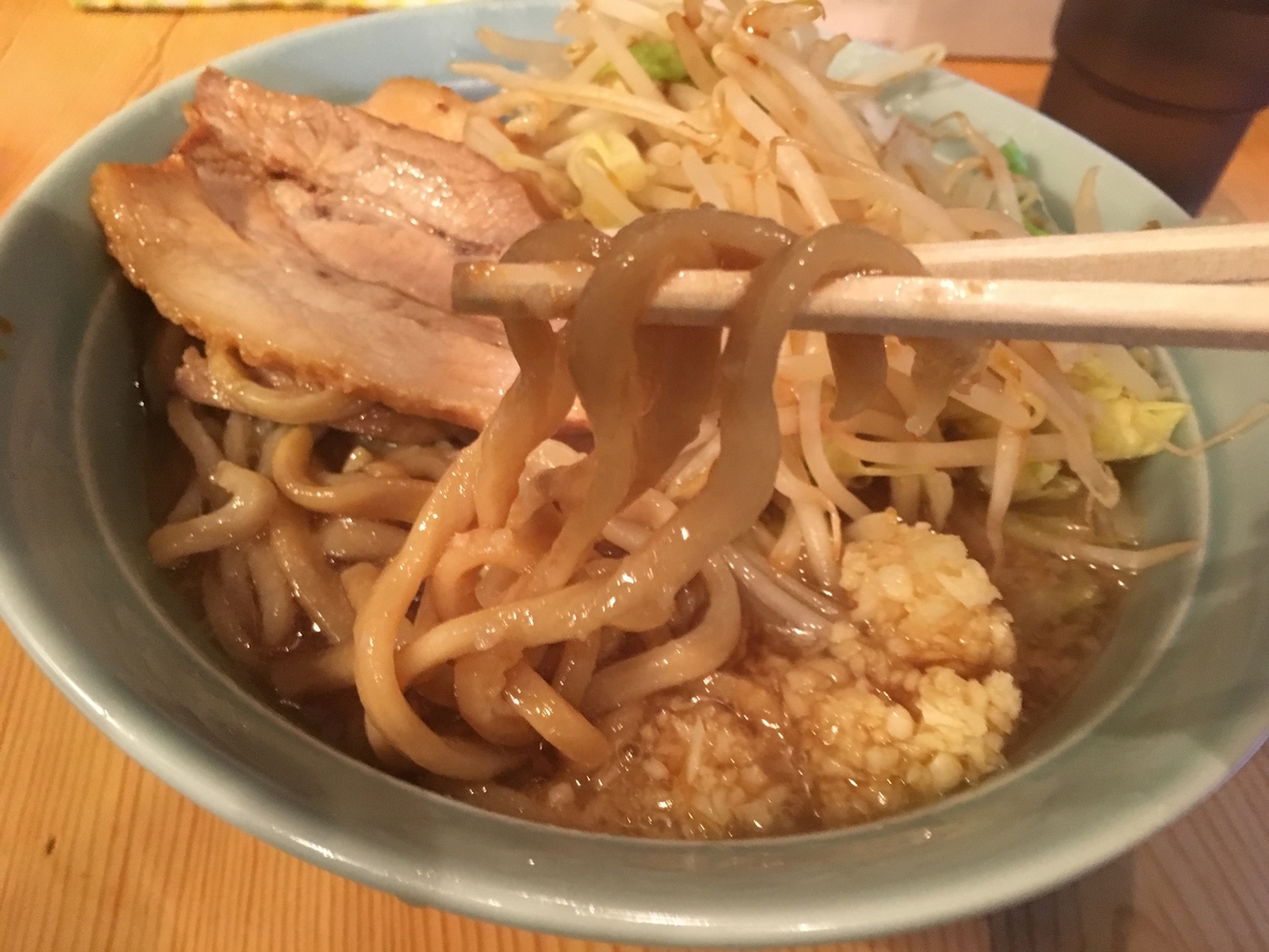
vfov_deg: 48.2
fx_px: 1063
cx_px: 634
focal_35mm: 29
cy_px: 476
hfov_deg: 61.7
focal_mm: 4.15
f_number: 2.2
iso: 250
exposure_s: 1/17
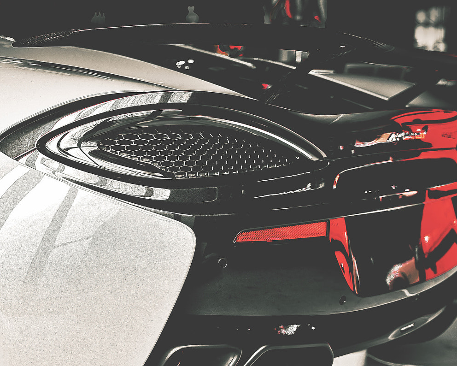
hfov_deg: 34.9
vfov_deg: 28.5
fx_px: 717
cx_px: 143
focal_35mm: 53
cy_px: 241
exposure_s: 1/100
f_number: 2.5
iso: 100
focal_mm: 35
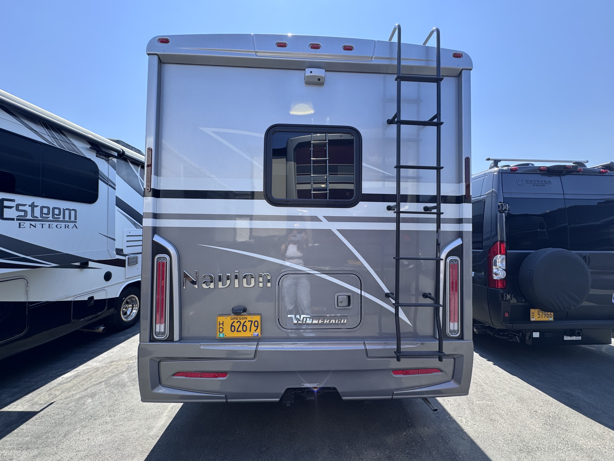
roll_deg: +0.2
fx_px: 248
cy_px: 230
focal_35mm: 14
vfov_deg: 85.7
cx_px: 307
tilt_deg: +1.0
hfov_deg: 102.1
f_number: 2.2
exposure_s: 1/615
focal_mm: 2.22
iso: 40
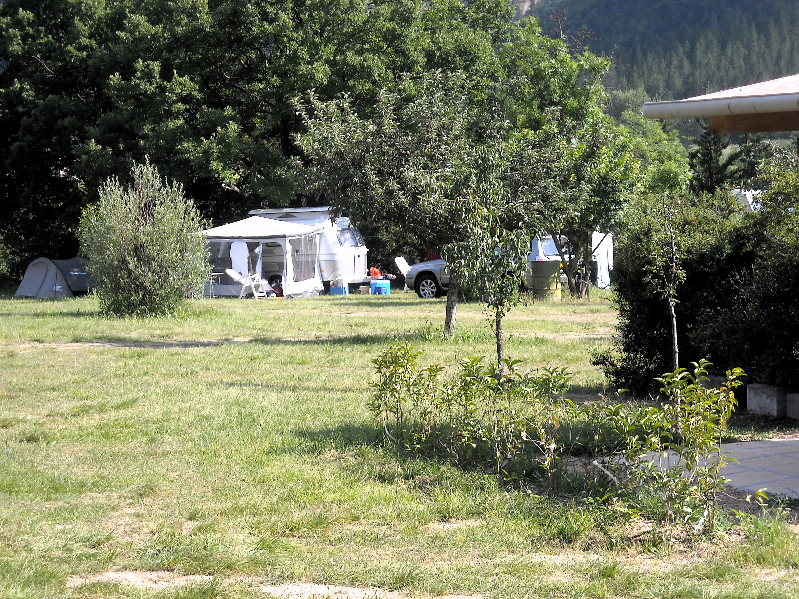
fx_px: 2424
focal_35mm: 105
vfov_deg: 14.1
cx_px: 400
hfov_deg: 18.7
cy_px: 300
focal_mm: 17.1
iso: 64
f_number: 4.7
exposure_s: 1/192
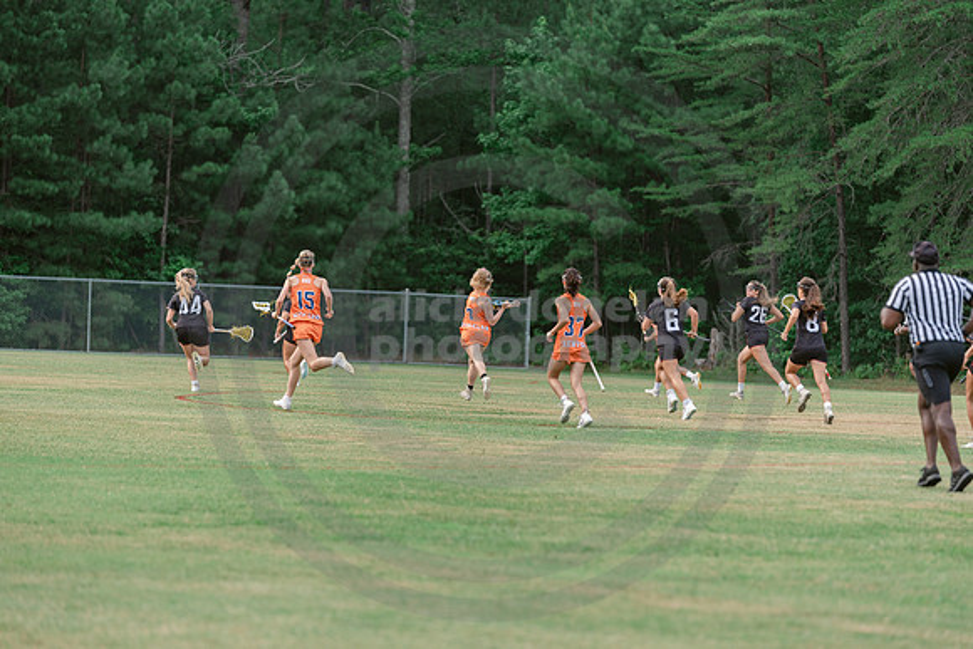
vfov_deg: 7.9
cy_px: 324
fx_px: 4731
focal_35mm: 175
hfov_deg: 11.7
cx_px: 486
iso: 250
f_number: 3.2
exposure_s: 1/640
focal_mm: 175
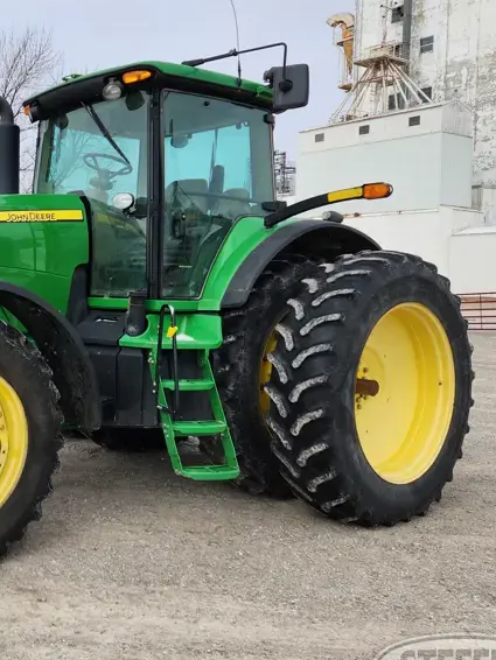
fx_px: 745
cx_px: 19
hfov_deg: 34.1
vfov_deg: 47.8
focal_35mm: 39
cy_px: 293
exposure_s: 1/1202
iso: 20
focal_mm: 5.4
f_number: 1.8
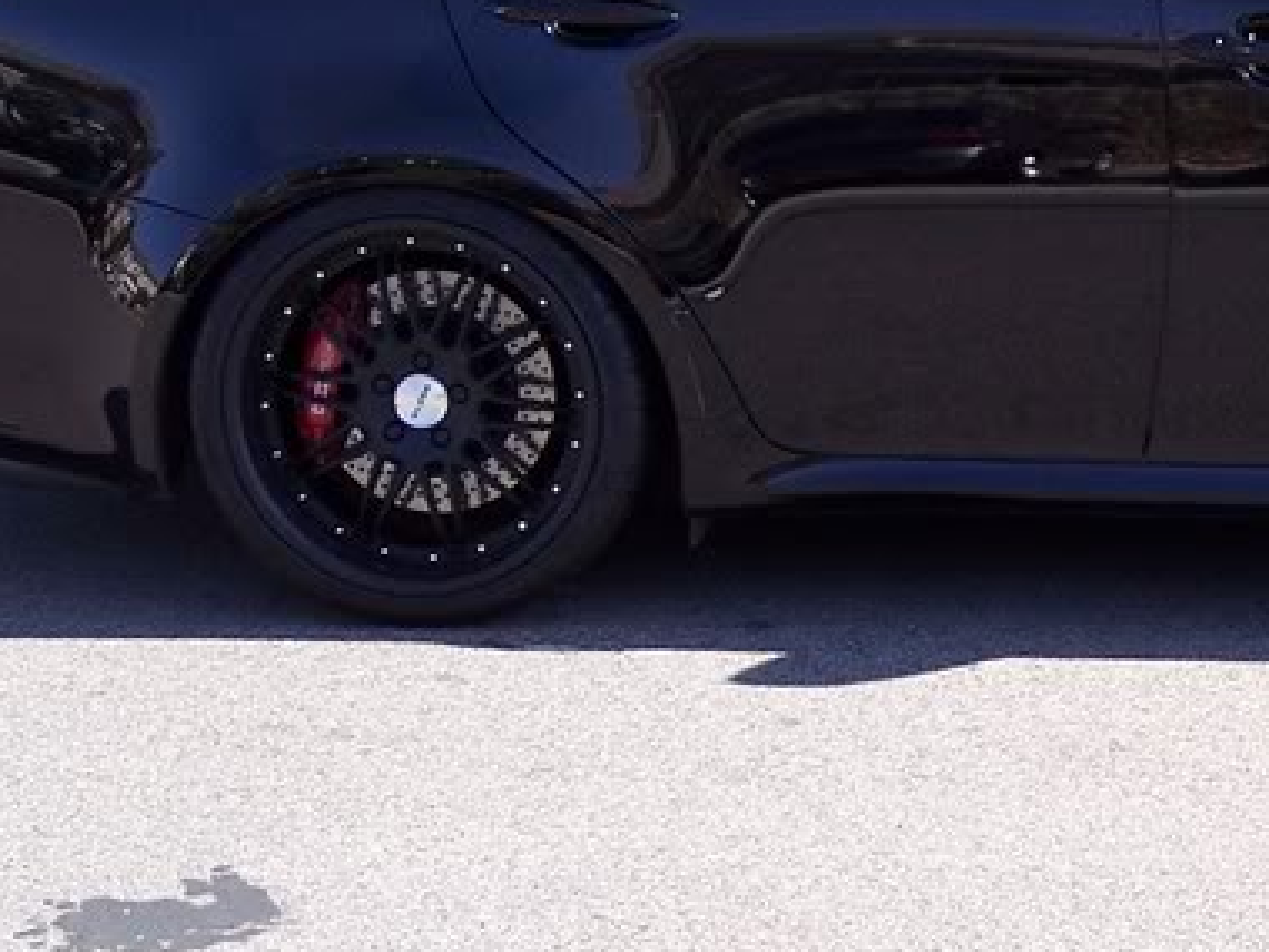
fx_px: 3849
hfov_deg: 18.3
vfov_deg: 14.1
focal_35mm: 105
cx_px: 1196
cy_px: 277
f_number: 3.4
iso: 100
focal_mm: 8
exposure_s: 1/250
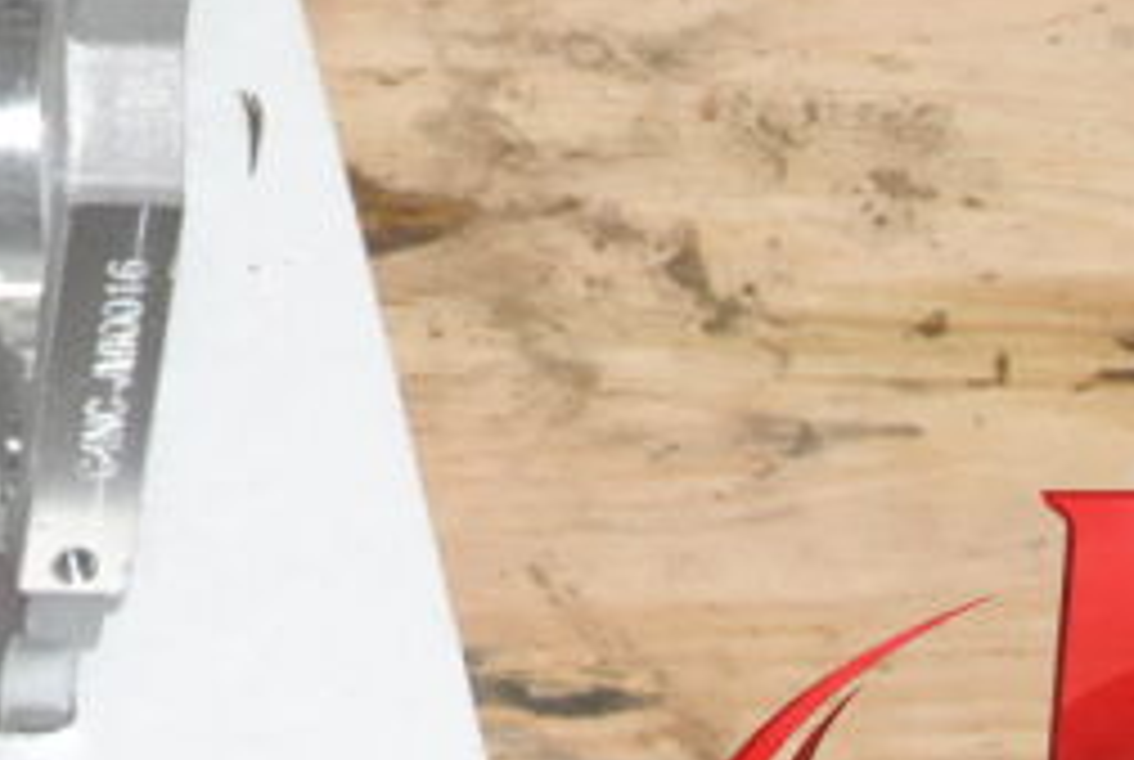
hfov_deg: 6.9
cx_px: -1228
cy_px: -1140
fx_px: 9025
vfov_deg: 4.7
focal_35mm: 286
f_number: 14
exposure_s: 1/200
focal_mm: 30
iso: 800
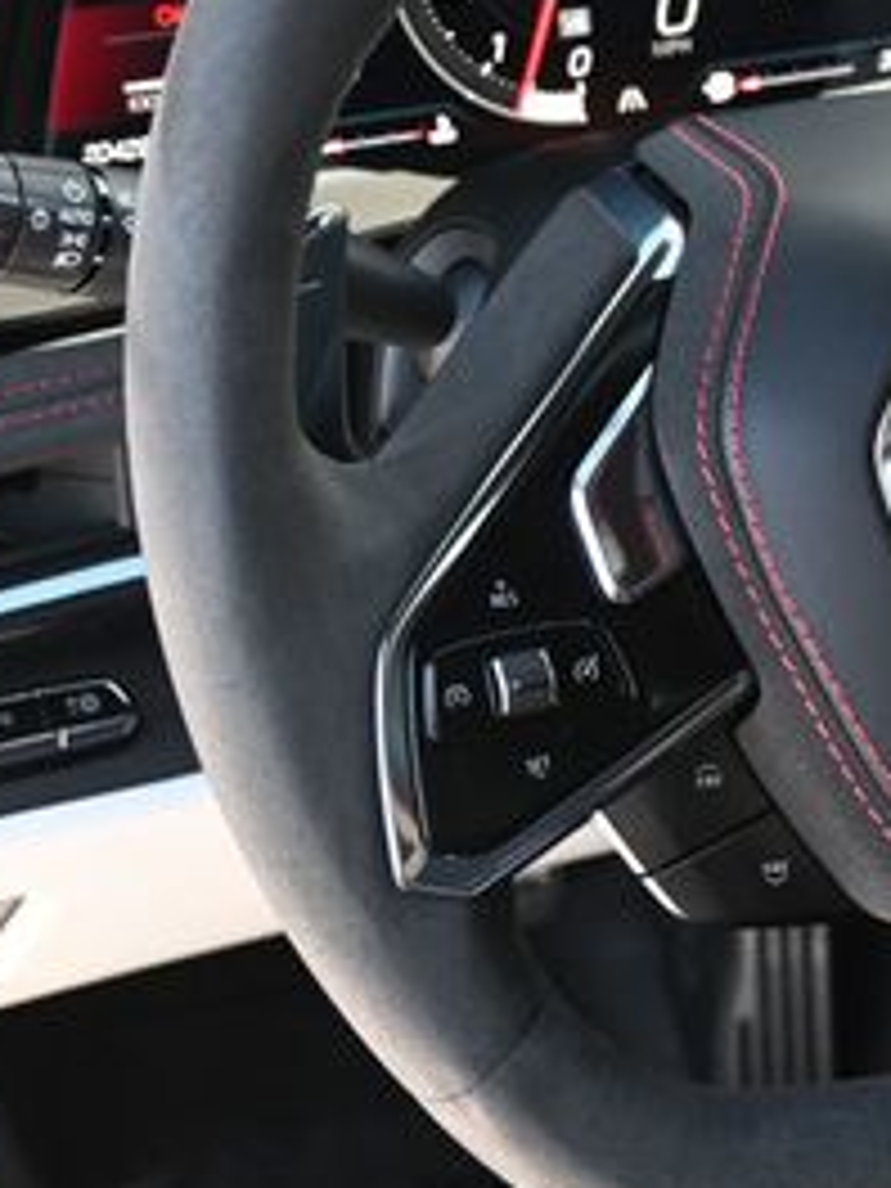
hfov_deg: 13.8
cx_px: 1012
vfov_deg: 18.7
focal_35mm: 105
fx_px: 3604
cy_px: 412
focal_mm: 30
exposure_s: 1/125
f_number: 4.8
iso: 640
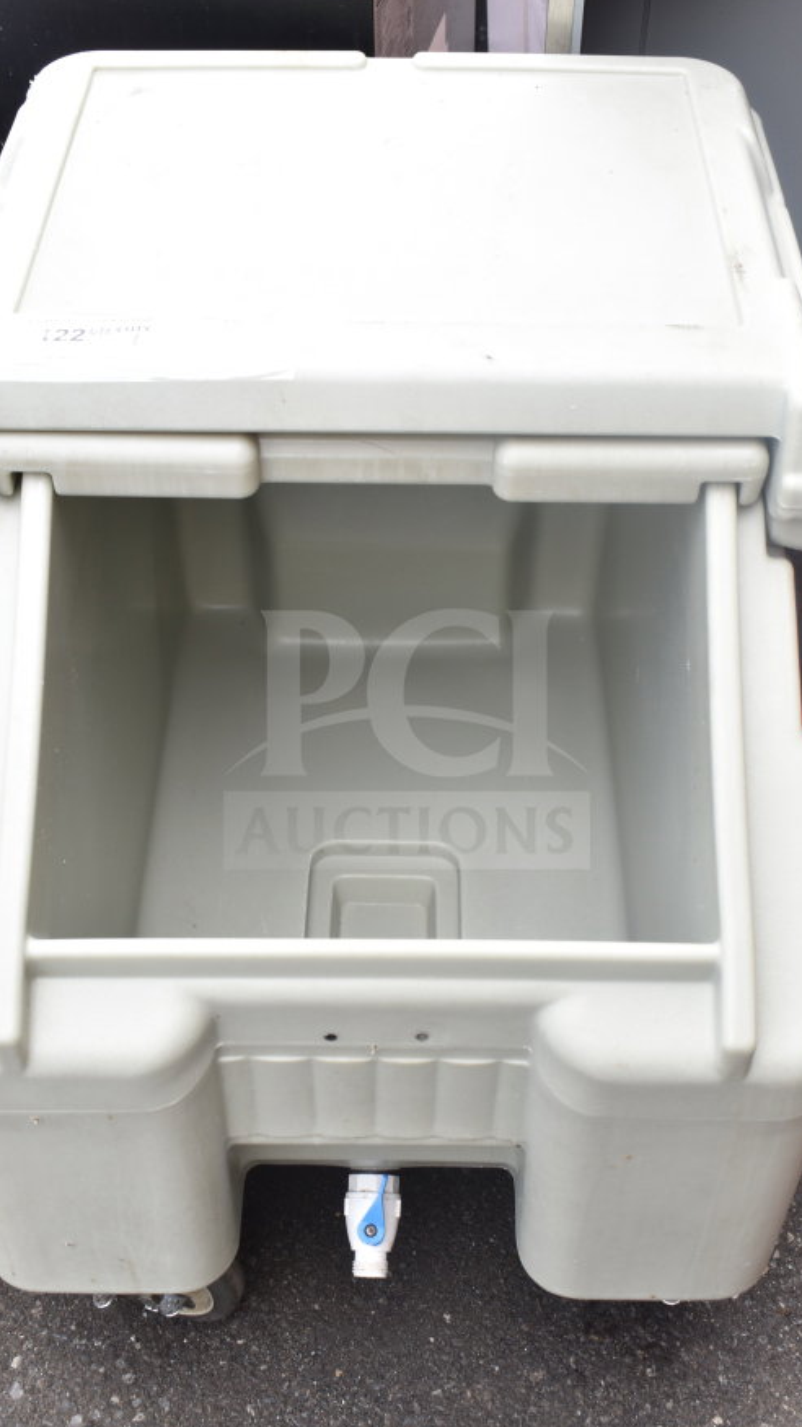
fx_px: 1740
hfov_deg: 26.0
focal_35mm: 46
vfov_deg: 44.6
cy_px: 740
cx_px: 406
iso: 200
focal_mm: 28
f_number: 6.3
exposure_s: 1/160
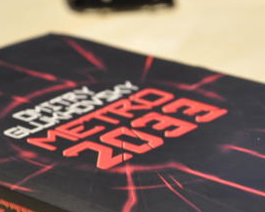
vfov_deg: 9.5
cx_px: 126
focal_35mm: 163
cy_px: 159
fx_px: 1281
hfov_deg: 11.8
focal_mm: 45
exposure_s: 1/15
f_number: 4.8
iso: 560
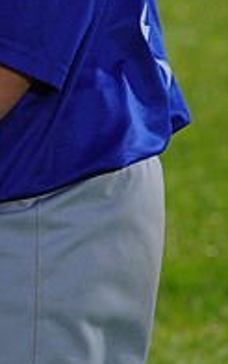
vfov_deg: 3.7
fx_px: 5582
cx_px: -16
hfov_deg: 2.3
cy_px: -139
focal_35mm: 561
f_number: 10
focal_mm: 187
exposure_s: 1/250
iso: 100
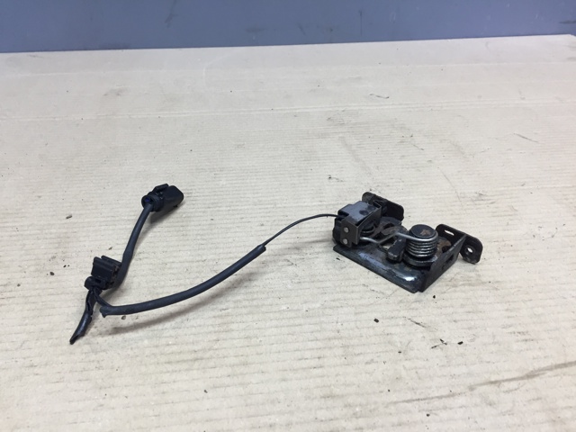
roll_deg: -1.7
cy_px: 216
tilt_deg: -33.3
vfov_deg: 48.2
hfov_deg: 61.7
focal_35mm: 29
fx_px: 483
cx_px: 288
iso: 50
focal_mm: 4.15
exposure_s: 1/33
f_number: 2.2
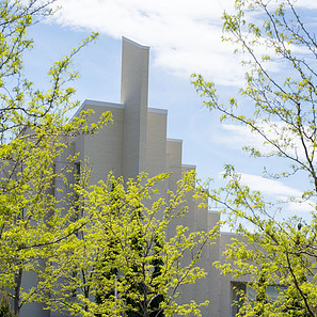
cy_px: 202
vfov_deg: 12.9
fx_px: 1399
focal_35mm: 135
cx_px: 158
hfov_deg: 12.9
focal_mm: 105
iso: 100
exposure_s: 1/500
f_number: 6.3
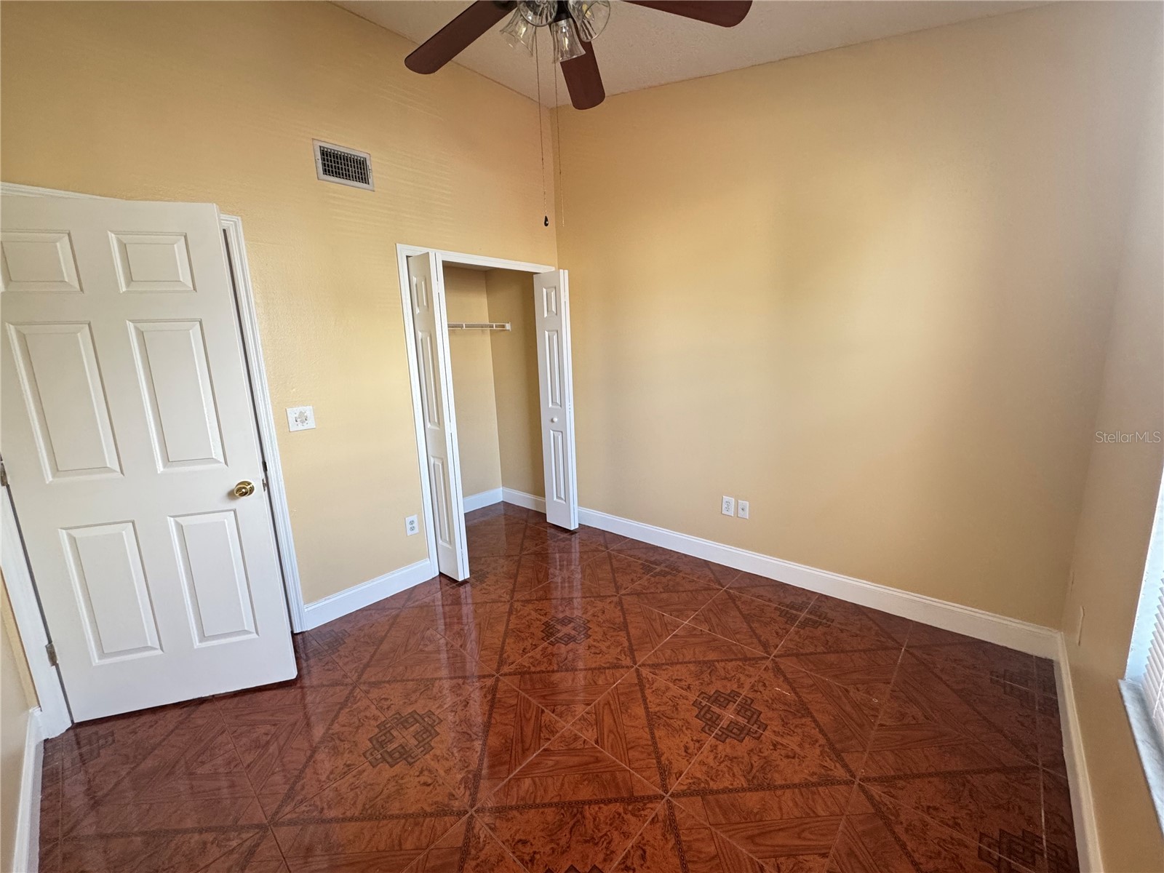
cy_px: 436
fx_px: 471
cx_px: 582
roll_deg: +2.7
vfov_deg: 85.7
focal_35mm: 14
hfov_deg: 102.1
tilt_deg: -11.1
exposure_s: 1/99
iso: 250
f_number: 2.2
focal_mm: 2.22
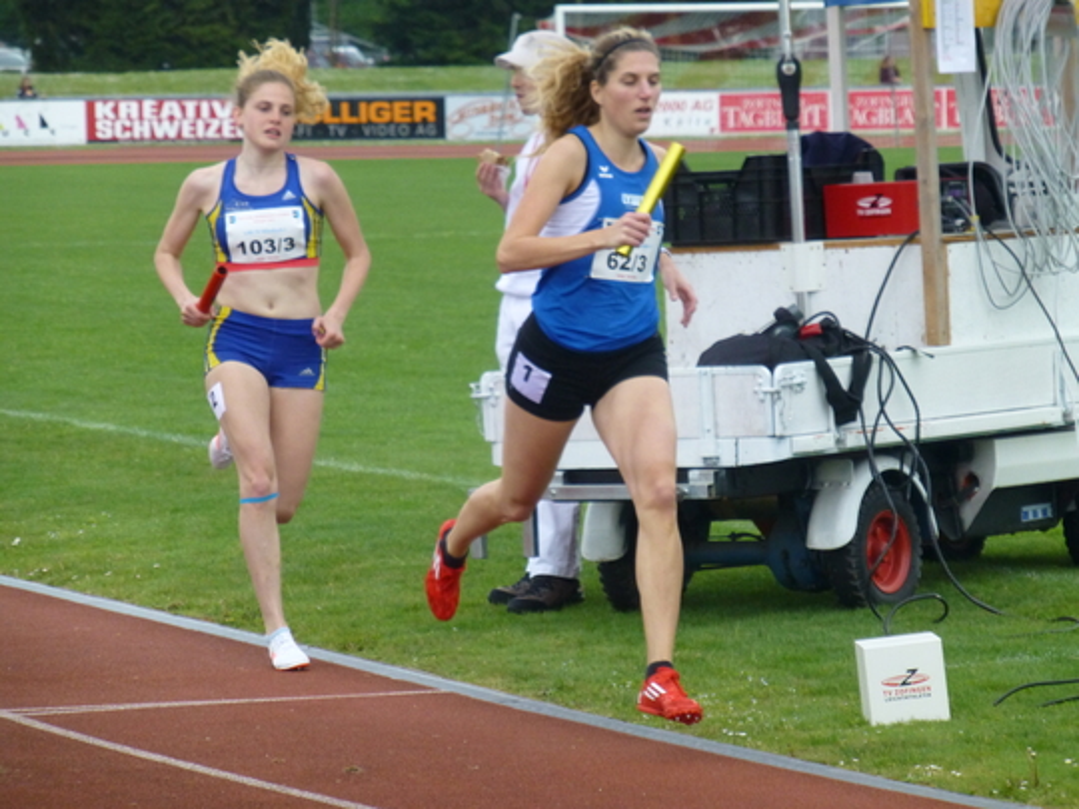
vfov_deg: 6.4
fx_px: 7200
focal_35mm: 231
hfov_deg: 8.6
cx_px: 540
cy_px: 404
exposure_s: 1/500
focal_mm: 41.3
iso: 400
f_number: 5.6
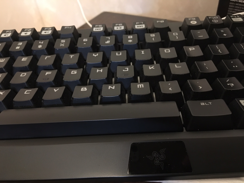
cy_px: 92
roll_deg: +5.1
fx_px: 204
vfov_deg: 48.2
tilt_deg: -41.2
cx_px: 122
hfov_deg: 61.7
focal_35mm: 29
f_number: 2.2
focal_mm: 4.15
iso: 500
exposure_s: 1/17
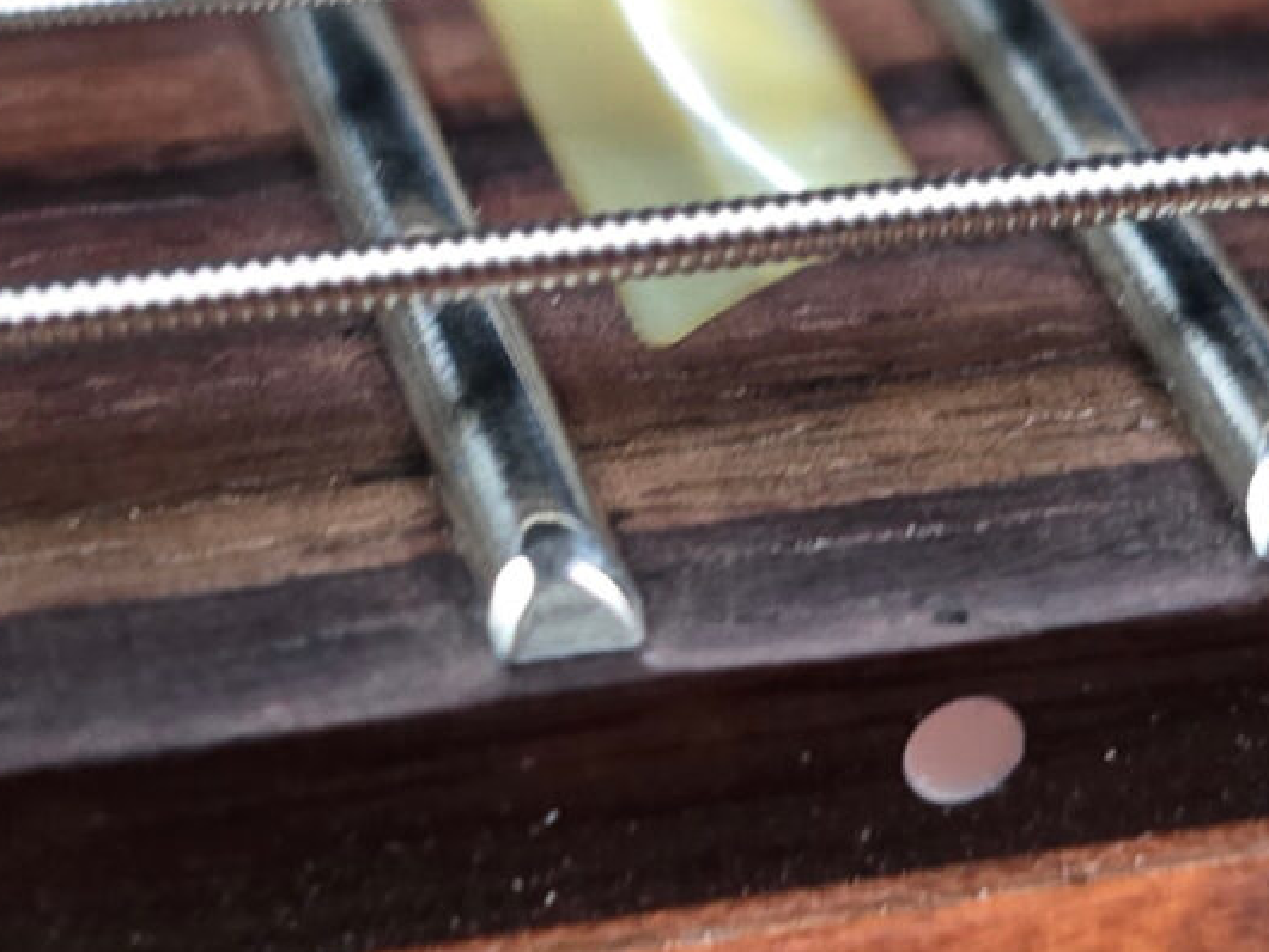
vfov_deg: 13.2
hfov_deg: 17.7
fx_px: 4071
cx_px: 788
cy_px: 45
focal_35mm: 111
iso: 400
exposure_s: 1/35.3
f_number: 1.7
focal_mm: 6.3
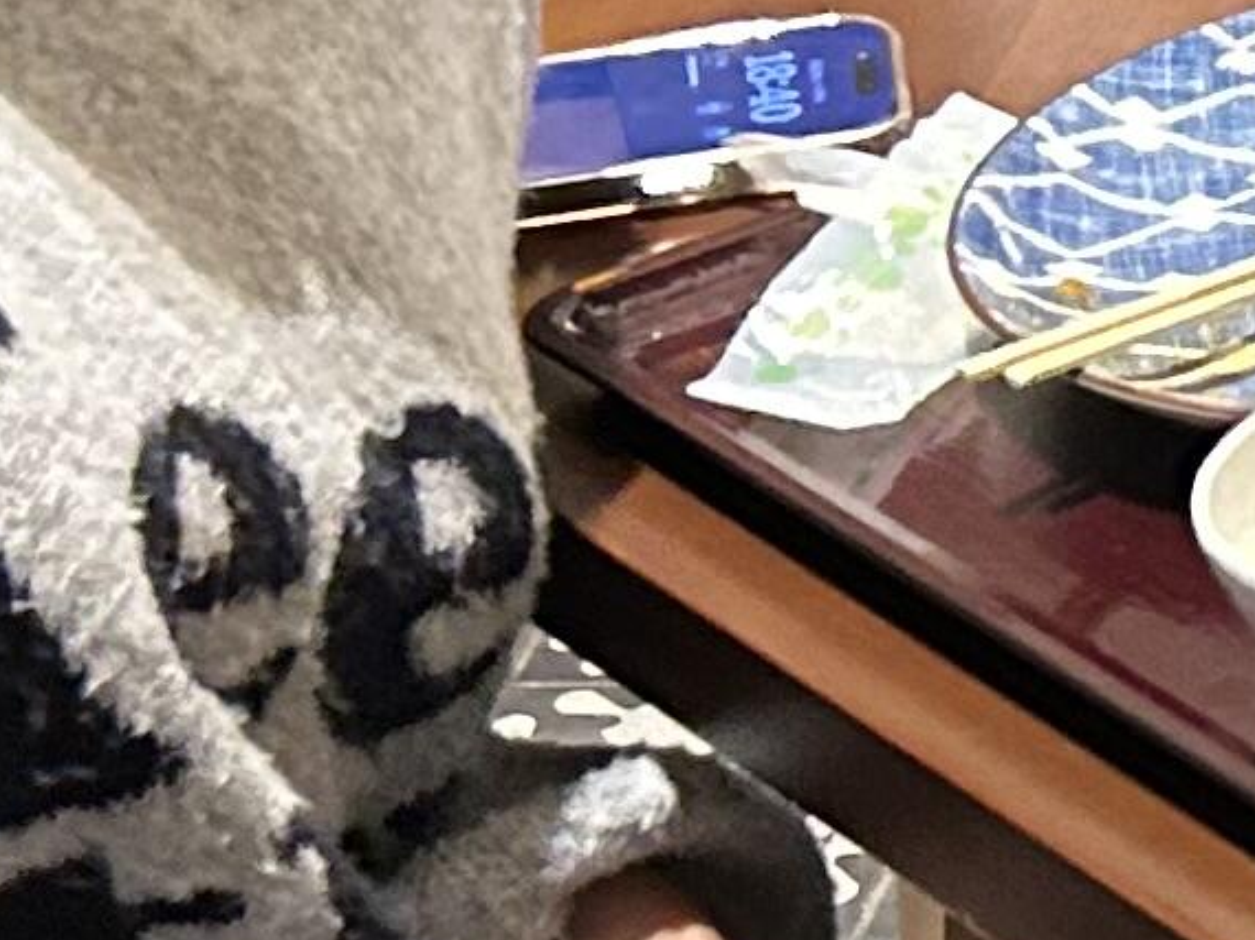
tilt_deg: -28.0
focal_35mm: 184
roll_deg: +0.6
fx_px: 6668
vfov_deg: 8.1
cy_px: 348
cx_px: 2970
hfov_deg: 9.6
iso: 320
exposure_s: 1/60
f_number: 1.5
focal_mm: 5.7
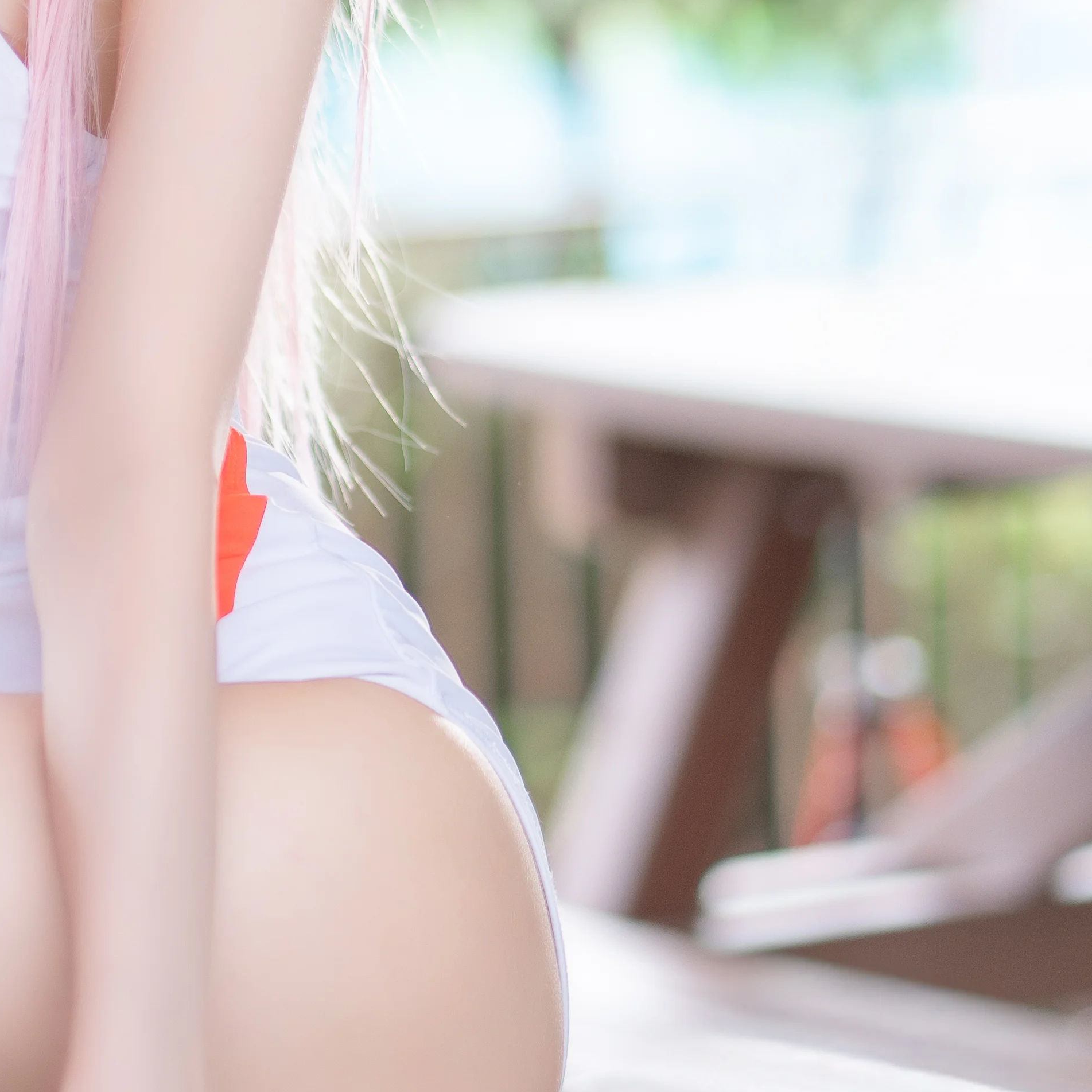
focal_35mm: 266
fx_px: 9494
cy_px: 110
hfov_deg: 6.6
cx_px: 224
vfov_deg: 6.6
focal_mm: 85
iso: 100
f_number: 1.8
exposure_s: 1/500
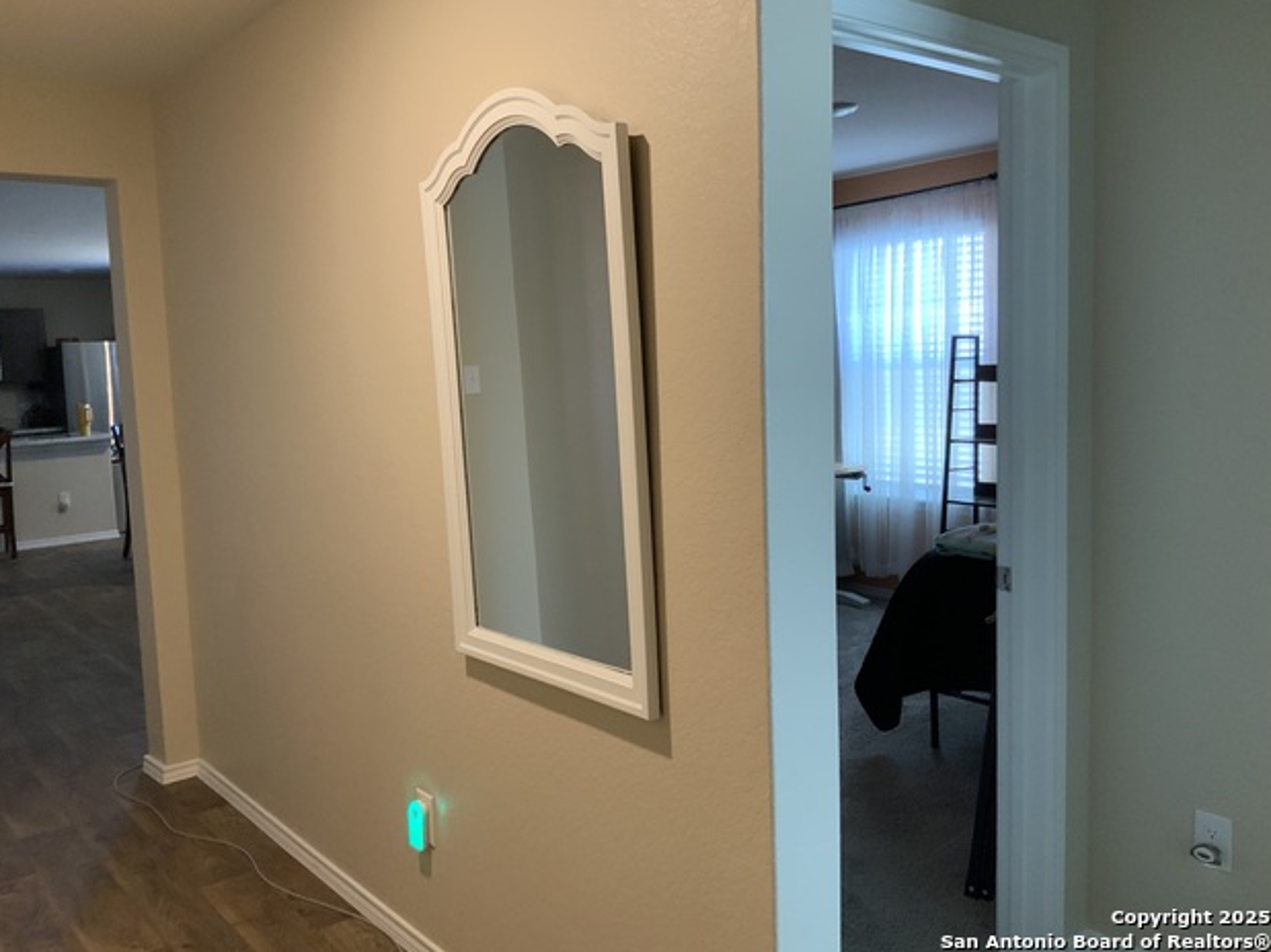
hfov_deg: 60.0
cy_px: 462
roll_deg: +3.4
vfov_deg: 46.8
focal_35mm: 30
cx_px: 618
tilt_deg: -6.0
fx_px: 1101
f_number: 1.8
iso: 200
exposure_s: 1/60
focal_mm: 3
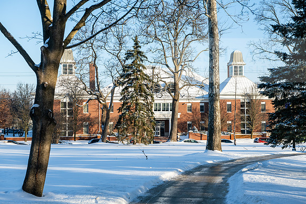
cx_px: 153
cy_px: 102
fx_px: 476
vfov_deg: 24.2
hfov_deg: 35.6
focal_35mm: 56
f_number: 7.1
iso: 200
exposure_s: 1/320
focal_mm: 56
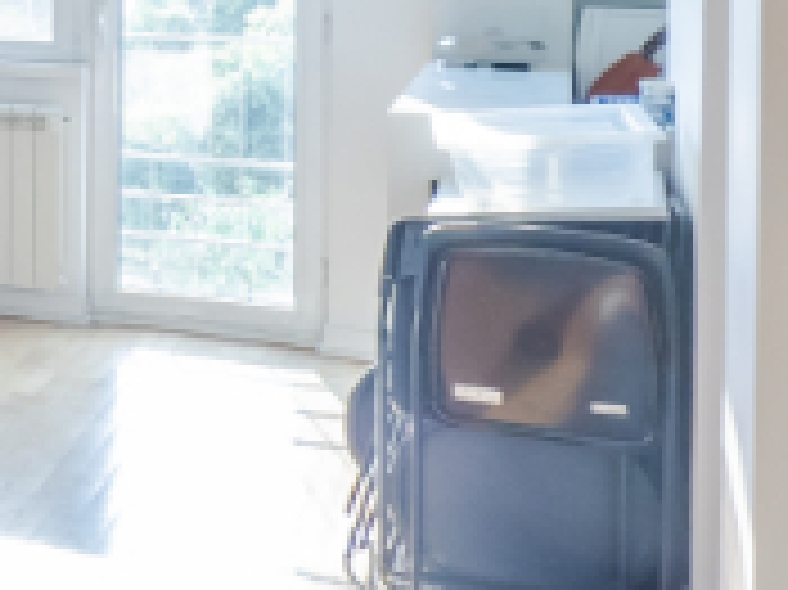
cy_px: -63
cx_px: -1211
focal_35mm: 80
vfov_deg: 17.8
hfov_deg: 14.0
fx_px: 1820
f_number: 4
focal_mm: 7
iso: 400
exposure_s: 1/80
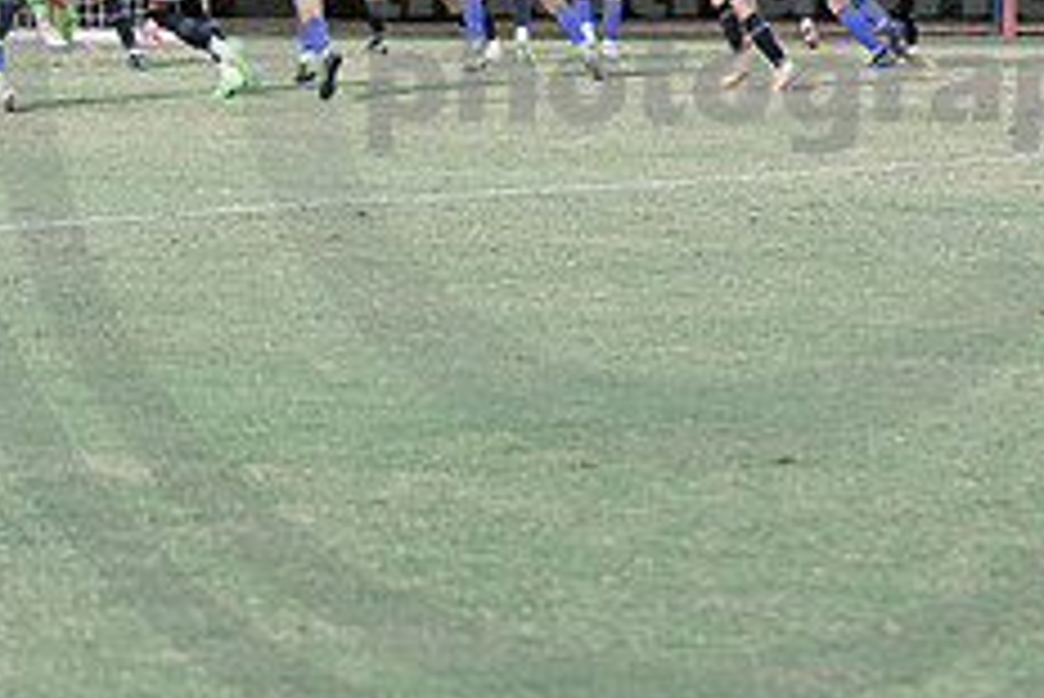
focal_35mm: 225
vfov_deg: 6.1
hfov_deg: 9.1
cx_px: 680
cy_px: 25
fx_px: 6529
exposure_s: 1/80
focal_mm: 90
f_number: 2.8
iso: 640
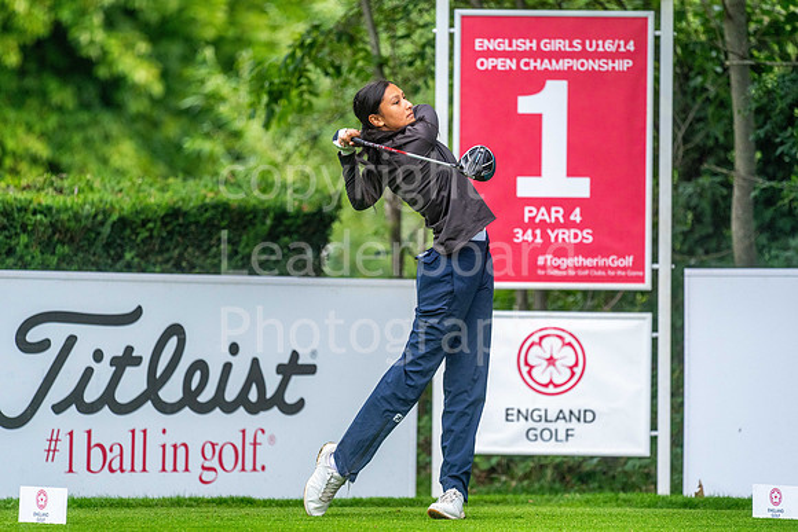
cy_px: 266
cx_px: 399
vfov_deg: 4.6
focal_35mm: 300
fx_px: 6651
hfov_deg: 6.9
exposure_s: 1/400
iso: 1600
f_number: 4
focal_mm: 300
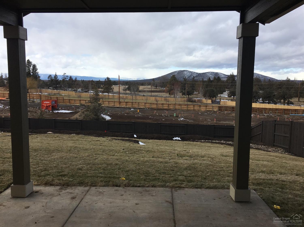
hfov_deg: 61.7
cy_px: 114
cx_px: 152
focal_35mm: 29
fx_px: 255
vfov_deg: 48.2
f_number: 2.2
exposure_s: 1/1570
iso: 25
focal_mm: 4.15
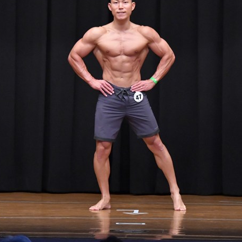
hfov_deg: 5.1
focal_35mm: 346
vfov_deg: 5.1
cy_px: 112
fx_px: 2737
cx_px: 122
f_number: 5.6
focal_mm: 160
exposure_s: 1/400
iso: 8000
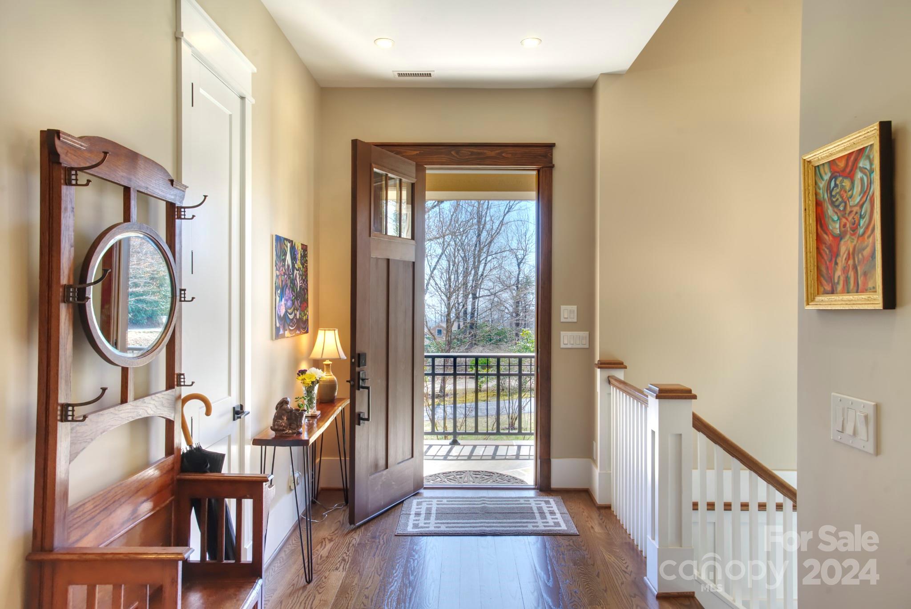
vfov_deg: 51.3
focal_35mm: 25
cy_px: 304
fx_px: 633
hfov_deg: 71.5
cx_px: 456
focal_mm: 25
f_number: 10
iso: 200
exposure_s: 1/10
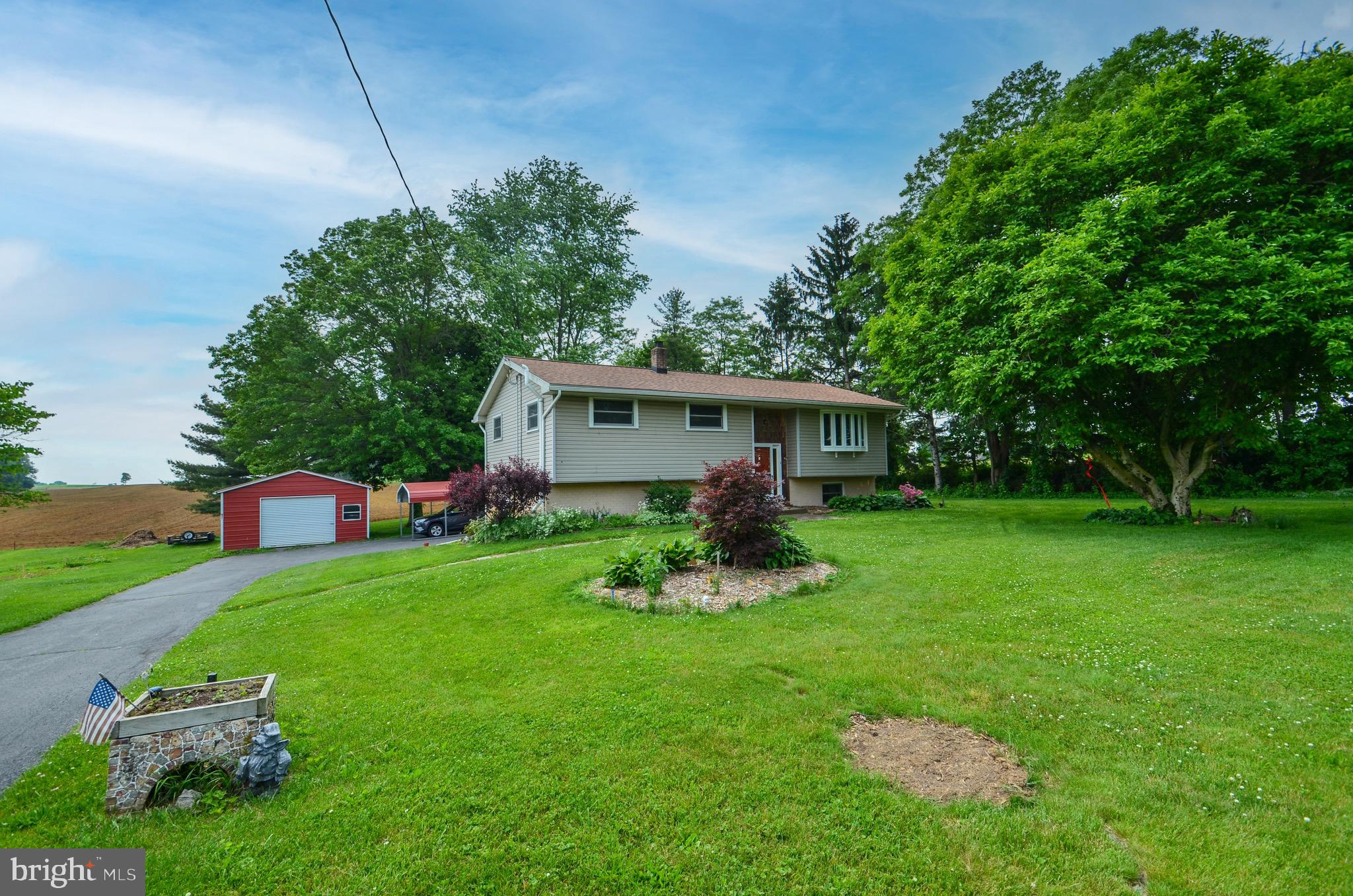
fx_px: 563
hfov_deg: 100.5
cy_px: 448
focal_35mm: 15
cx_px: 676
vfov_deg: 77.1
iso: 160
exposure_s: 1/250
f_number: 8
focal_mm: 10
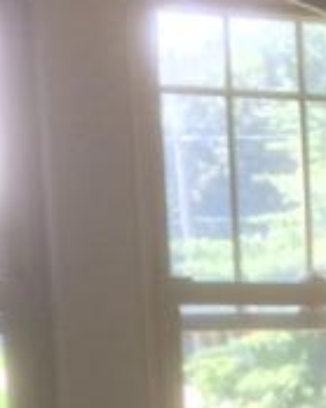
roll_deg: +0.3
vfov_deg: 10.6
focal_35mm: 167
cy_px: 809
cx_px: 558
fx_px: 2016
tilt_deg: -11.5
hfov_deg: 8.9
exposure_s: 1/60
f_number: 2.2
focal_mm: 4.15
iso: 40
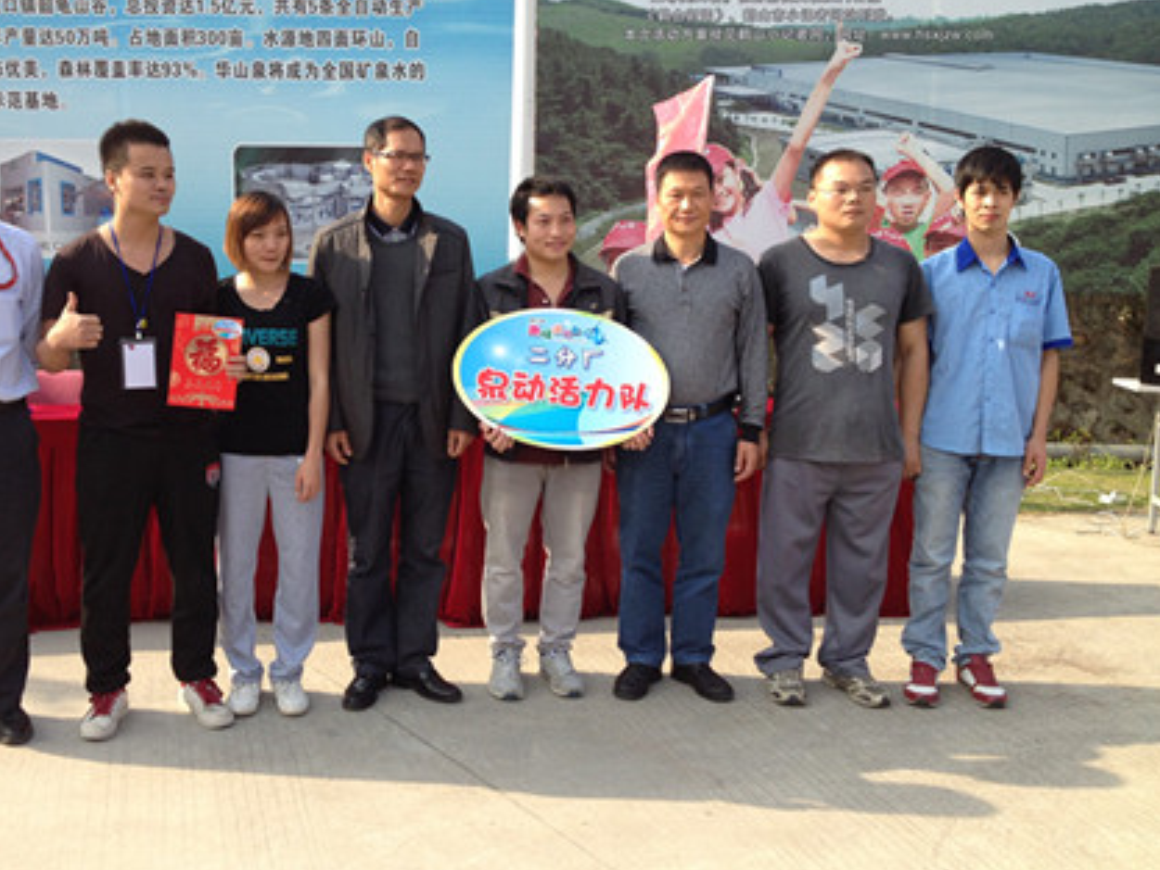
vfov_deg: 34.3
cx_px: 470
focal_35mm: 42
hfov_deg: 44.6
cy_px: 391
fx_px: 1408
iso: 50
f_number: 2.4
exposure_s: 1/600
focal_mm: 4.28
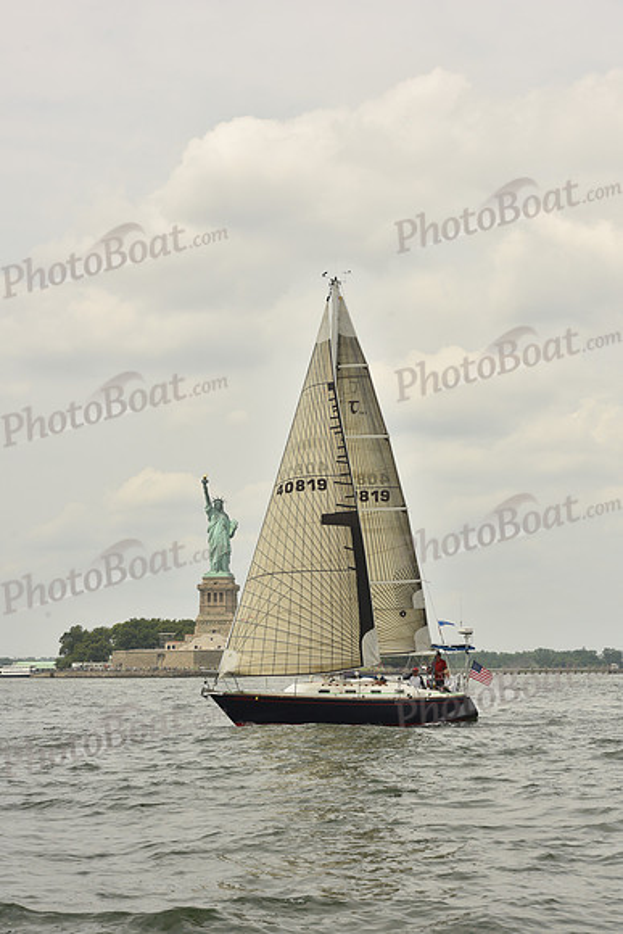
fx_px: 1816
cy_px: 467
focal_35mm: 70
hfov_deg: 19.5
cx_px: 312
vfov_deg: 28.8
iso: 250
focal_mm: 70
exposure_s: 1/640
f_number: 11
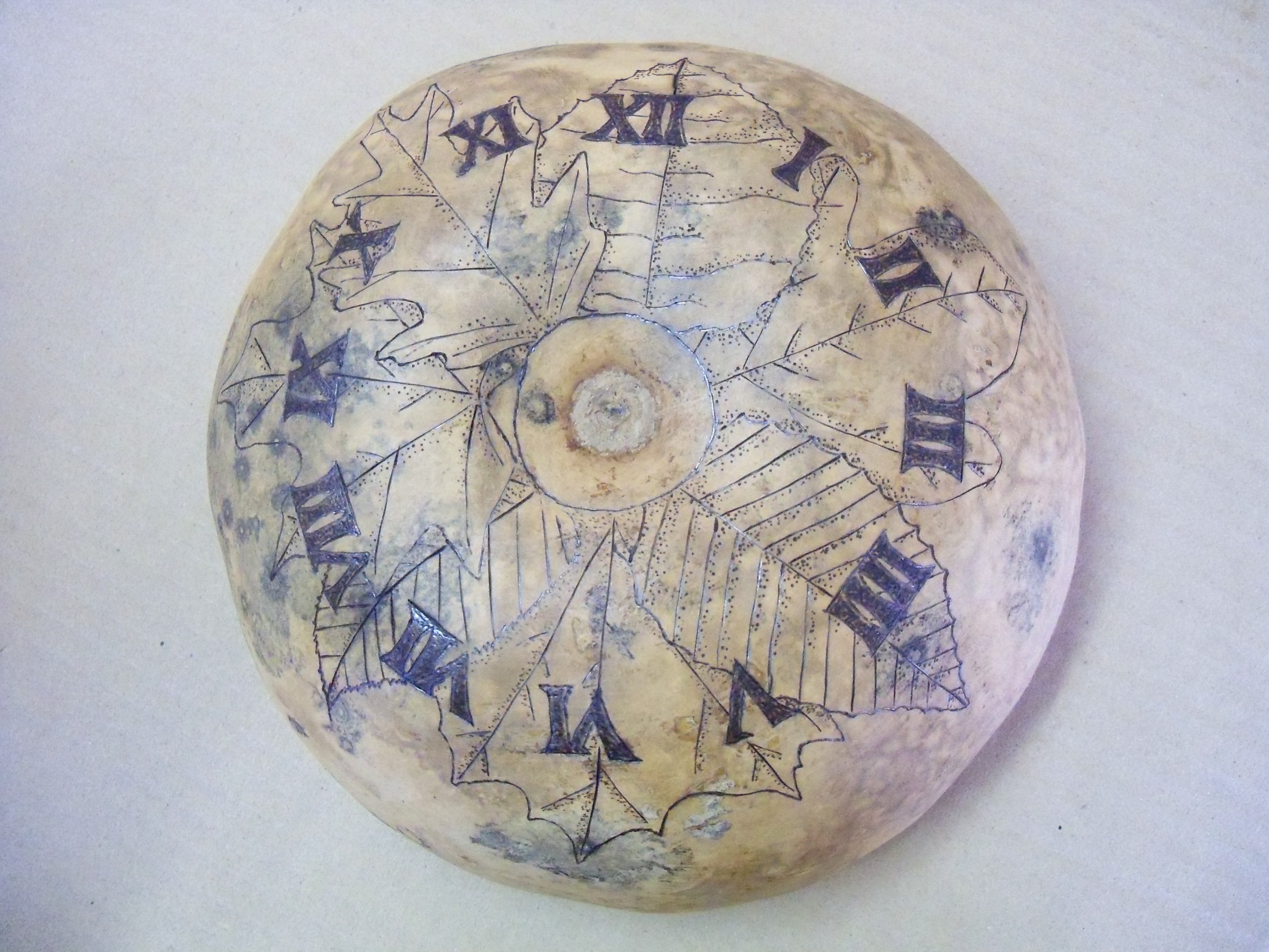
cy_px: 476
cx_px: 634
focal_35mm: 35
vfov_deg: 40.7
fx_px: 1283
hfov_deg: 52.6
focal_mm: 6.2
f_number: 3.5
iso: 800
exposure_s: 1/40
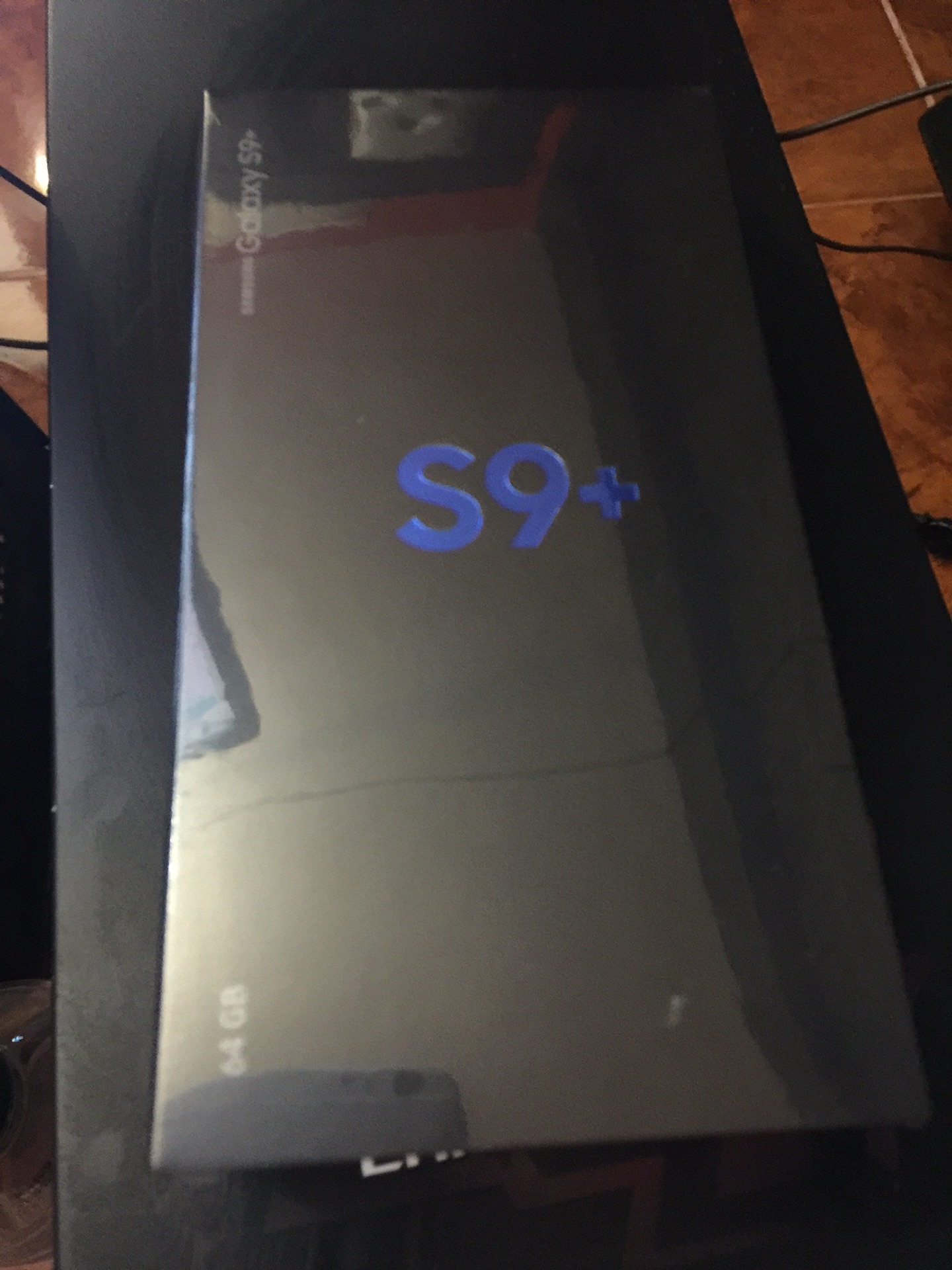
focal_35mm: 29
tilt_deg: -64.9
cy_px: 635
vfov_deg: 61.7
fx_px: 1063
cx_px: 476
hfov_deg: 48.2
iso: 160
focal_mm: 4.15
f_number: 2.2
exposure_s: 1/4
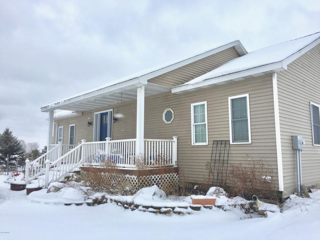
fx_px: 268
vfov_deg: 48.2
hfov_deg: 61.7
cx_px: 160
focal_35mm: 29
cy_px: 120
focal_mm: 4.15
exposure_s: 1/659
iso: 32
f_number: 2.2
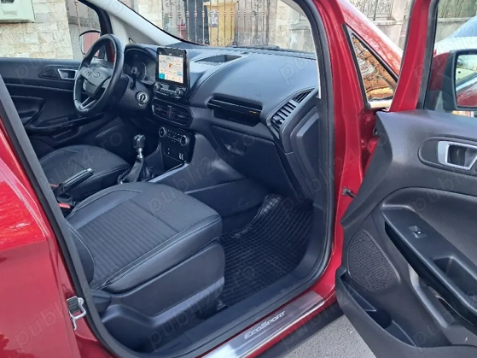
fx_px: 400
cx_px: 235
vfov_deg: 48.2
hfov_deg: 61.7
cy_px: 176
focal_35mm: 29
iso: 200
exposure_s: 1/50
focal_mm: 4
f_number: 1.8
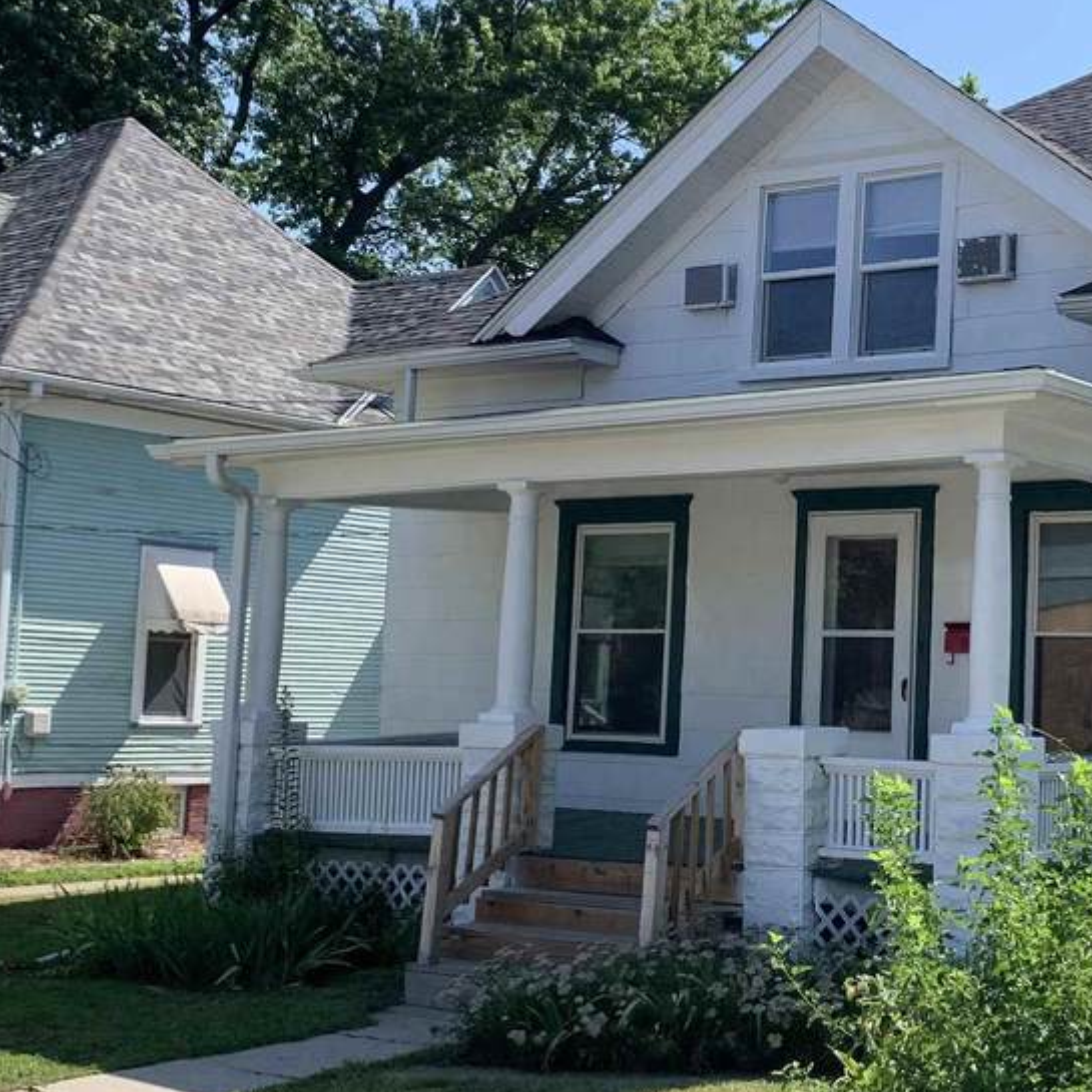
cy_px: 493
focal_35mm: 54
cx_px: 924
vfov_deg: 31.6
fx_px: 1927
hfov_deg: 30.6
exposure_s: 1/1332
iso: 25
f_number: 1.8
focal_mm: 4.25
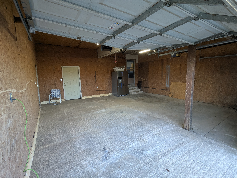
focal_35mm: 16
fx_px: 110
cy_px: 89
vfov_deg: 78.2
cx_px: 118
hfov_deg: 94.4
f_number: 2.2
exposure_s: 1/60
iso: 98
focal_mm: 2.35
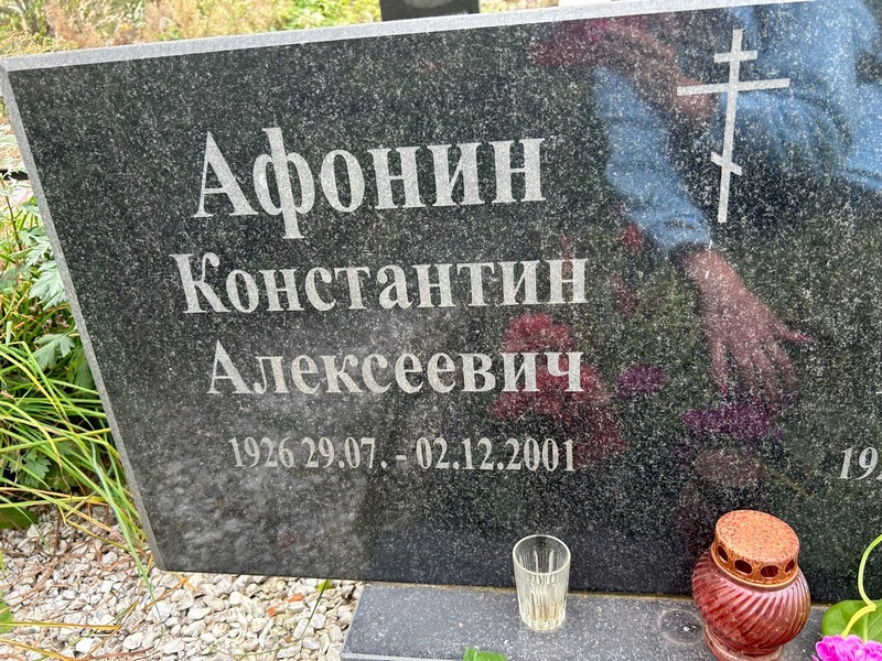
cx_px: 441
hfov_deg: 67.3
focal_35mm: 26
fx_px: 662
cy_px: 330
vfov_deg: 53.1
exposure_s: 1/121
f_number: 1.5
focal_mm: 5.7
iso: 40
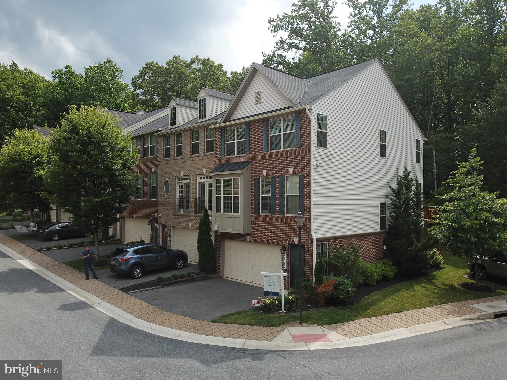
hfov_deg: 67.3
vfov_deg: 53.1
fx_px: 381
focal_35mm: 26
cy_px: 190
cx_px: 254
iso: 100
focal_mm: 4.73
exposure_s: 1/1009
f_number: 2.2
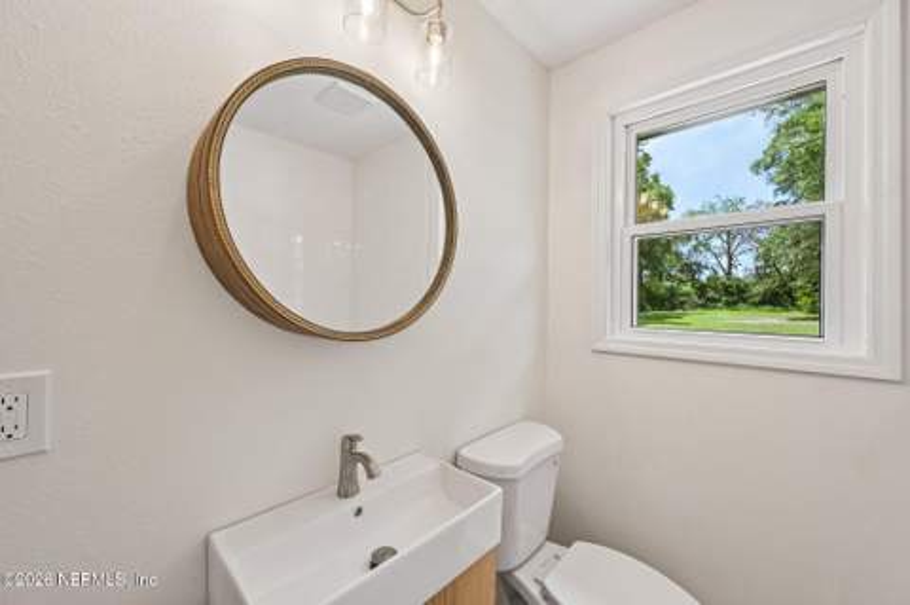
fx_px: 354
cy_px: 302
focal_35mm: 14
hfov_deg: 104.3
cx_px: 455
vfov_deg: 81.1
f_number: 8
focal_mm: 14
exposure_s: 1/30
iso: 100
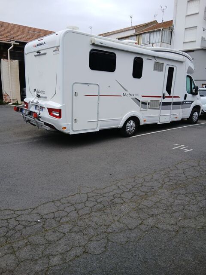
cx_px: 103
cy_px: 138
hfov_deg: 53.1
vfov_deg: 67.3
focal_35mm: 26
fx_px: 206
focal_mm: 3.98
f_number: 1.8
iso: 20
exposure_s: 1/100
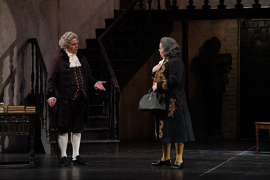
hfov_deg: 10.6
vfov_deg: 7.1
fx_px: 1455
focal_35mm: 194
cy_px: 90
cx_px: 135
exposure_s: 1/250
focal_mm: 194
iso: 3200
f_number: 9
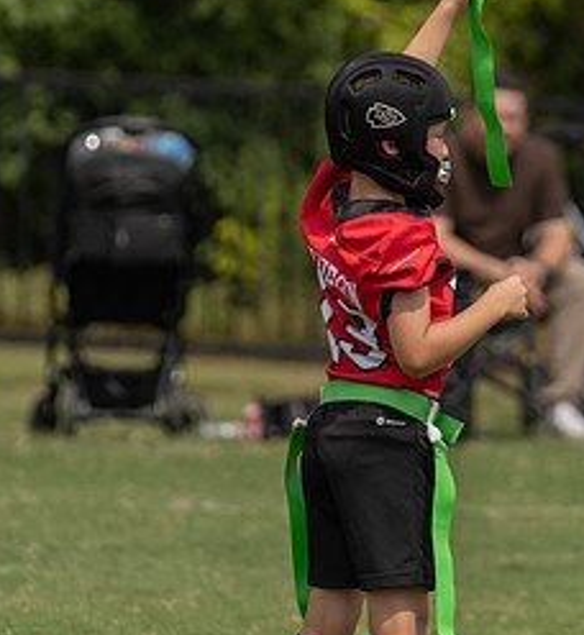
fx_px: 11487
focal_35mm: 576
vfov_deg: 3.2
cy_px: 292
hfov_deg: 2.9
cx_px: 322
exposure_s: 1/1600
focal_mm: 200
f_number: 3.5
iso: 100
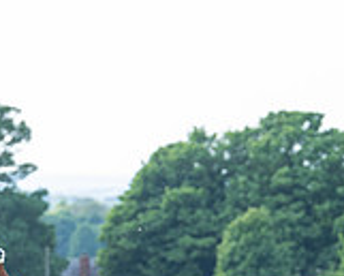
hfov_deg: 4.6
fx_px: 4187
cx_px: -302
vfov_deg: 3.8
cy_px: 443
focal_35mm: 411
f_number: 4
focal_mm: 70
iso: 400
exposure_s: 1/800
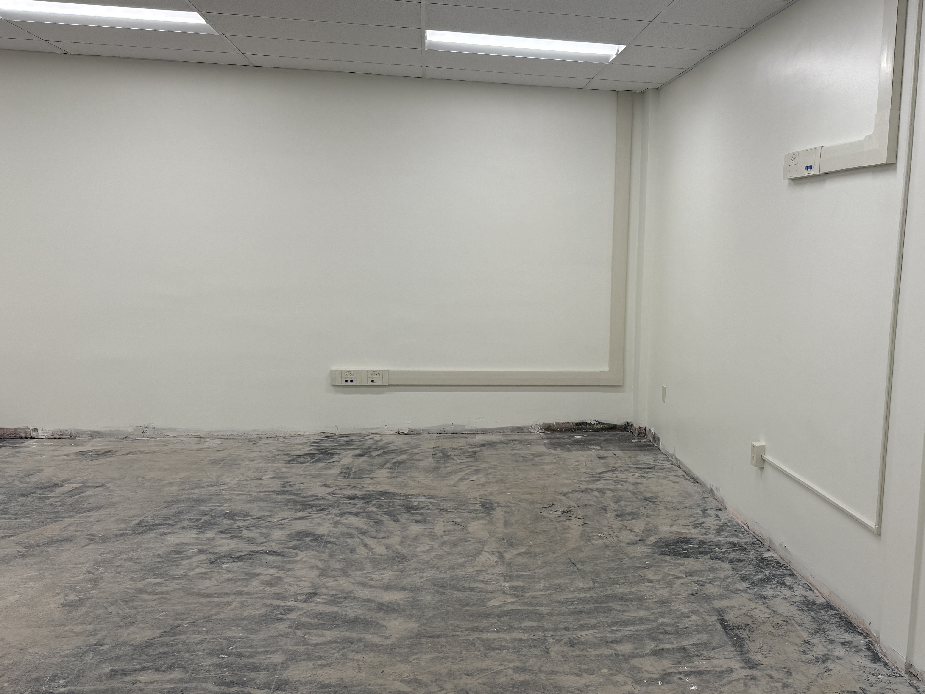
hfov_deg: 53.1
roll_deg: -3.8
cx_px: 600
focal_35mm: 34
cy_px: 387
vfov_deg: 41.7
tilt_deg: -4.1
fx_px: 909
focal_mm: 6.76
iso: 125
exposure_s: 1/240
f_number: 1.78
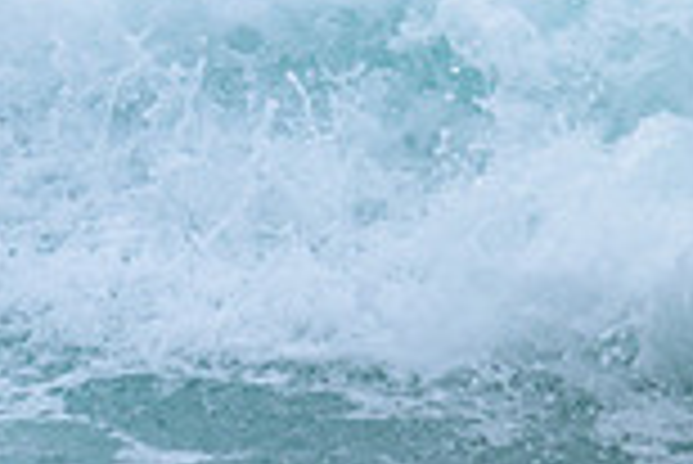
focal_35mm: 1239
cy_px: -205
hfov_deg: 1.7
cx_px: -540
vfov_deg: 1.1
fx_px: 23873
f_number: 7.1
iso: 250
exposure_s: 1/2000
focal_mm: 330
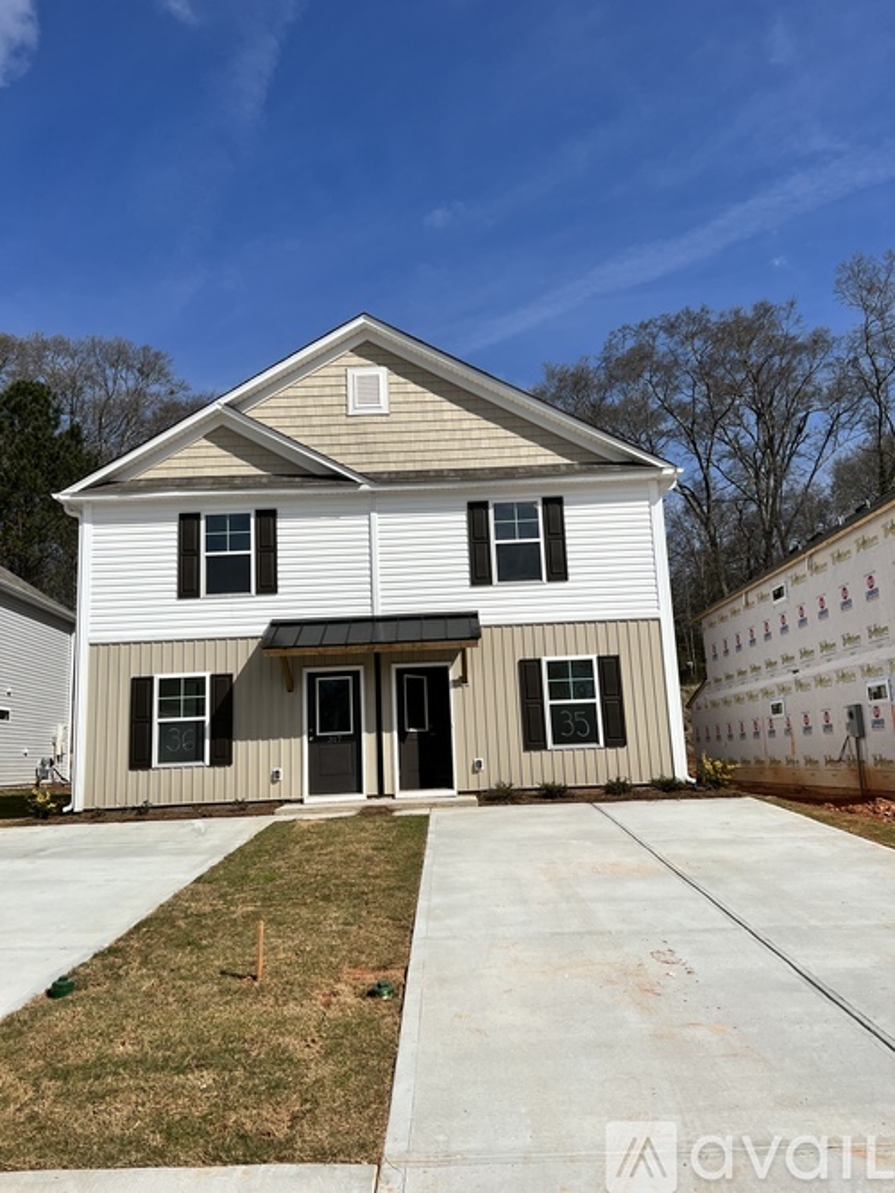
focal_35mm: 26
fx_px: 897
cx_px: 448
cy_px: 596
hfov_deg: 53.0
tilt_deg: +11.8
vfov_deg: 67.3
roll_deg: +2.8
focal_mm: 5.7
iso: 50
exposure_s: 1/8696
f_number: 1.5
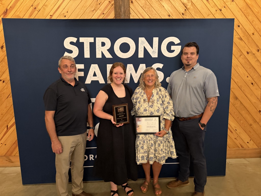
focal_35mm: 24
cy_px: 98
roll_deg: +2.0
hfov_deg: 71.6
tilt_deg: -7.6
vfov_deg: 56.8
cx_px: 130
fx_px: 181
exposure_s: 1/40
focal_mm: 6.76
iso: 800
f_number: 1.78
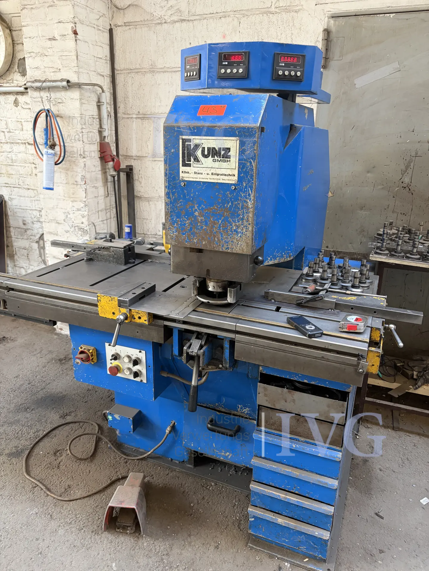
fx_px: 430
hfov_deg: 53.1
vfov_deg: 67.3
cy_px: 286
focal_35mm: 26
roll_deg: -0.9
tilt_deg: -19.8
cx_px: 214
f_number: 1.6
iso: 250
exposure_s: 1/60
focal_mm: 5.96
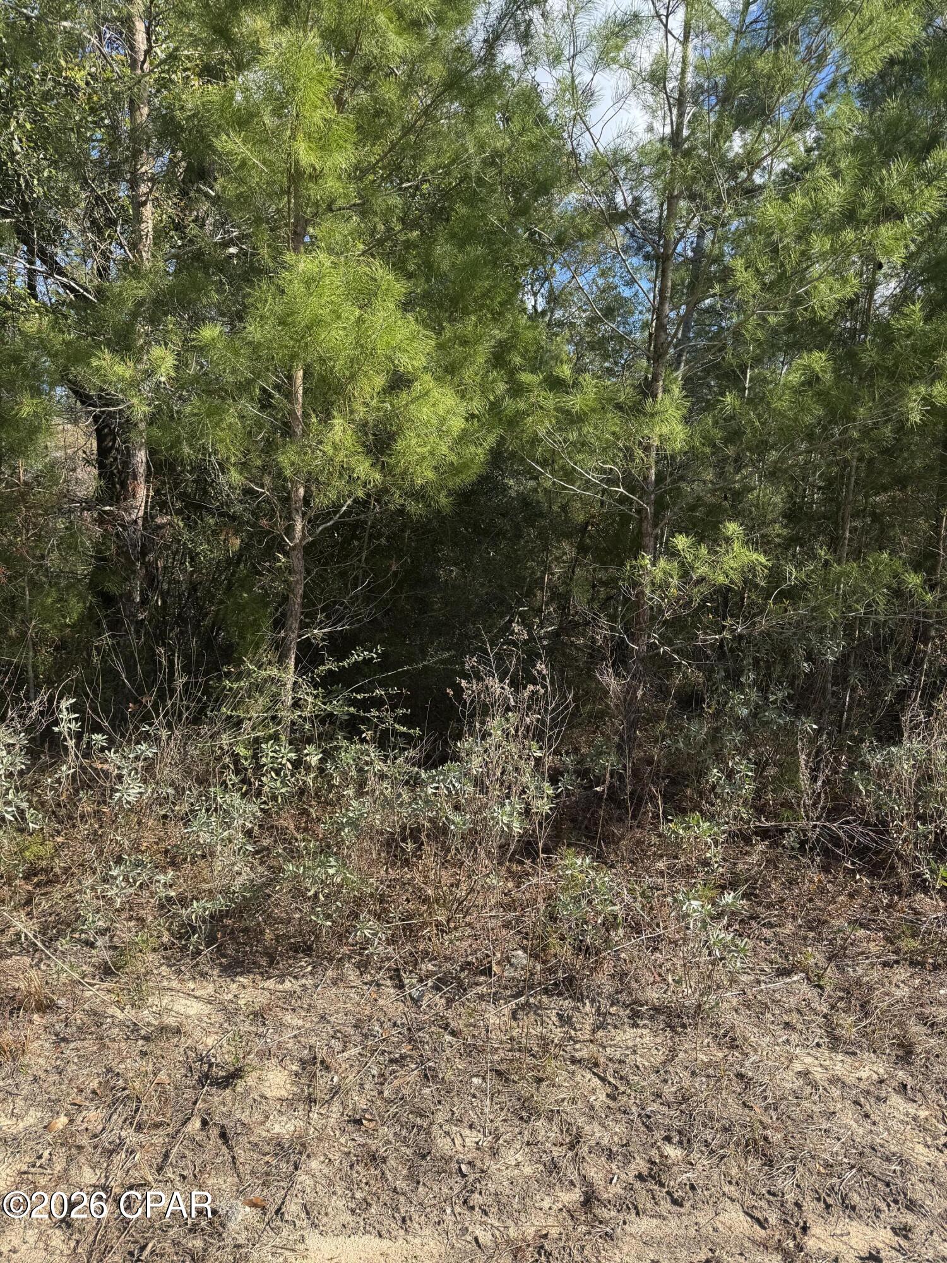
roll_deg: -1.4
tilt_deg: -7.5
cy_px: 632
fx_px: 875
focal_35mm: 24
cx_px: 474
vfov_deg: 71.6
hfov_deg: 56.8
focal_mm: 6.76
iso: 80
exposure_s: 1/1395
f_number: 1.78
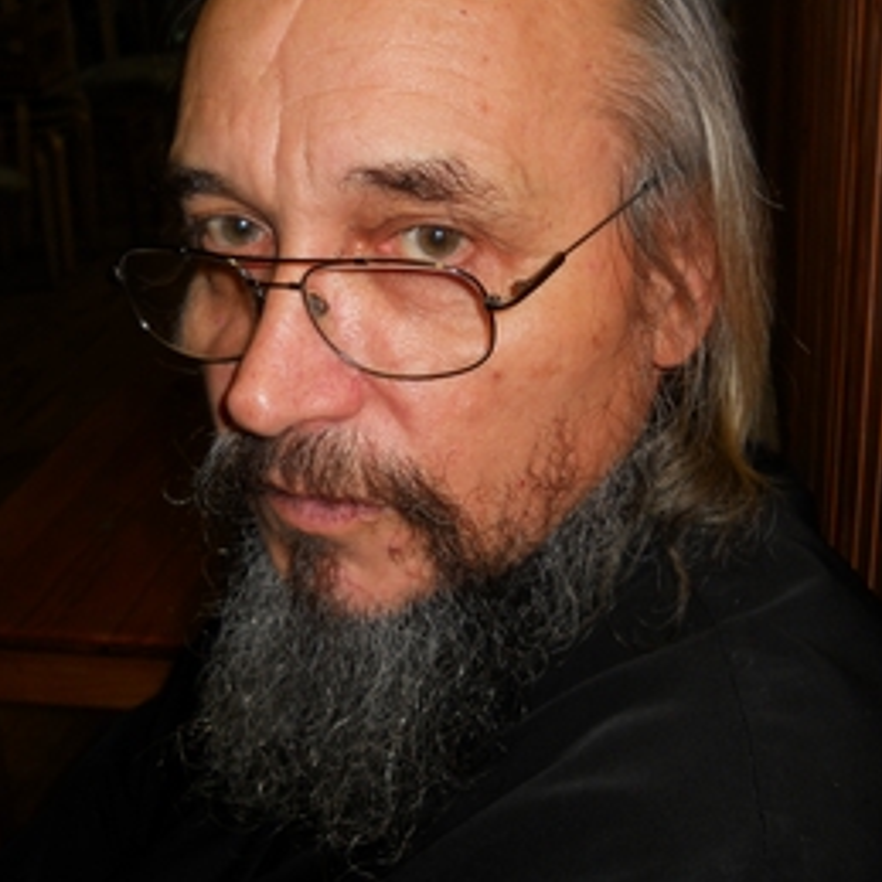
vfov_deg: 34.4
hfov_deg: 34.7
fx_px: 1413
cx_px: 439
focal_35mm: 49
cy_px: 313
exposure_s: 1/30
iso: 80
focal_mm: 6.72
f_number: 3.1
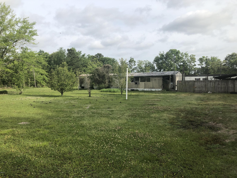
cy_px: 89
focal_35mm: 28
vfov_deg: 49.7
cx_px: 118
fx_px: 192
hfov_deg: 63.4
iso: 20
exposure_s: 1/1499
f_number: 1.8
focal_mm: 3.99
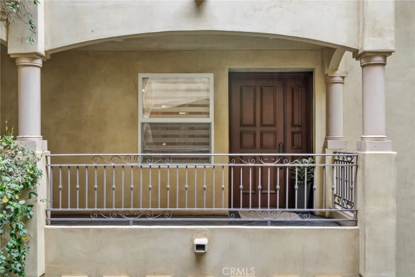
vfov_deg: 37.9
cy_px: 138
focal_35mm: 35
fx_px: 403
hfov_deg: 54.4
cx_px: 208
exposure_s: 1/40
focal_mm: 35
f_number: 7.1
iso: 2000
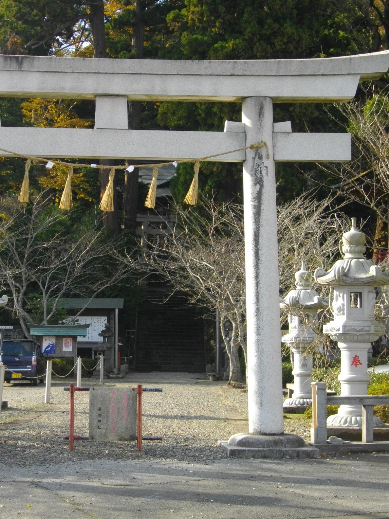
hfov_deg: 21.8
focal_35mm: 67
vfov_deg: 29.0
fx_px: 1004
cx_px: 112
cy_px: 260
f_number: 3.6
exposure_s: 1/320
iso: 100
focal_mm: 8.8
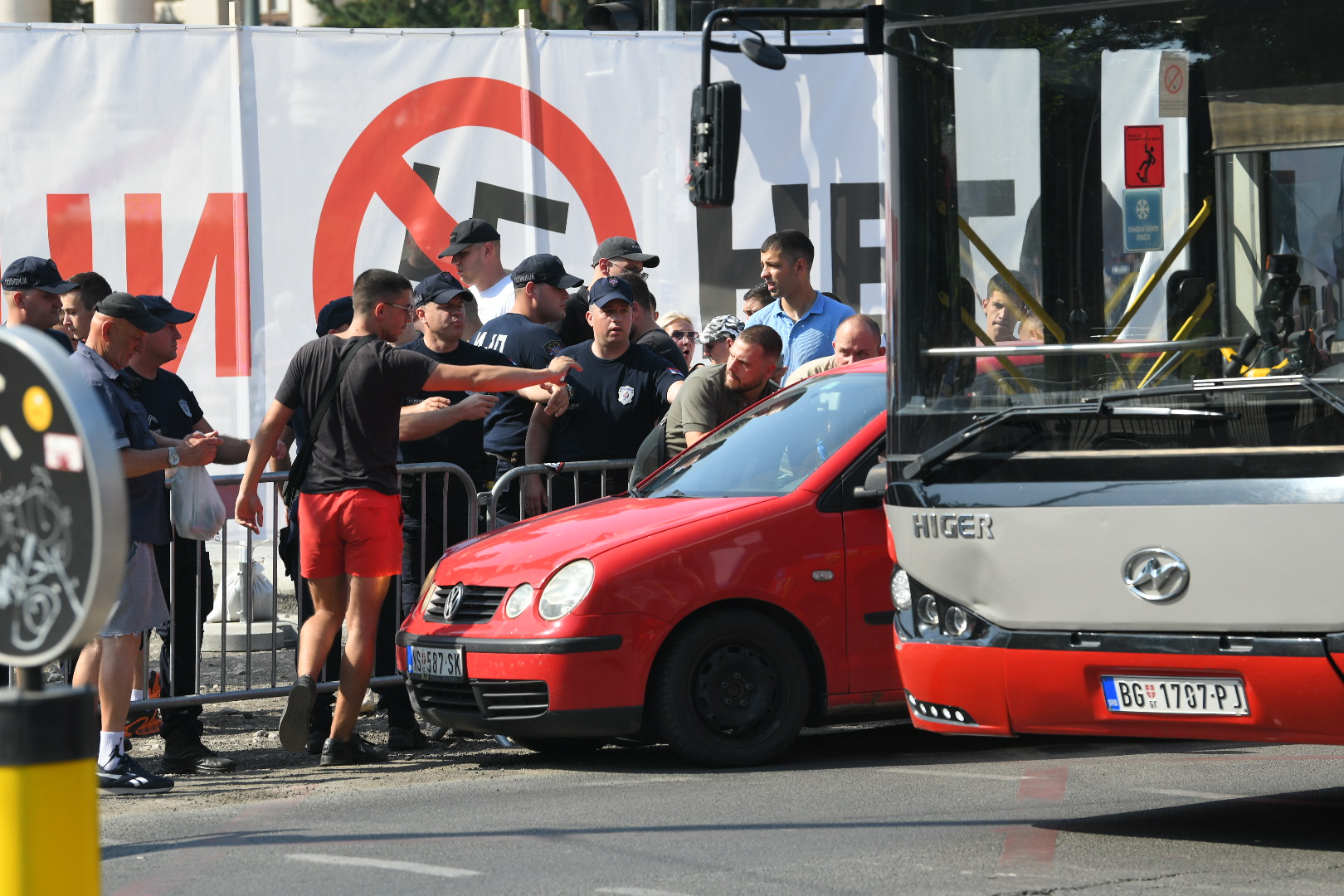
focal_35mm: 162
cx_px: 672
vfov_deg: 8.5
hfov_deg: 12.7
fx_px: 6048
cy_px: 448
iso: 160
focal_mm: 135
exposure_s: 1/640
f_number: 5
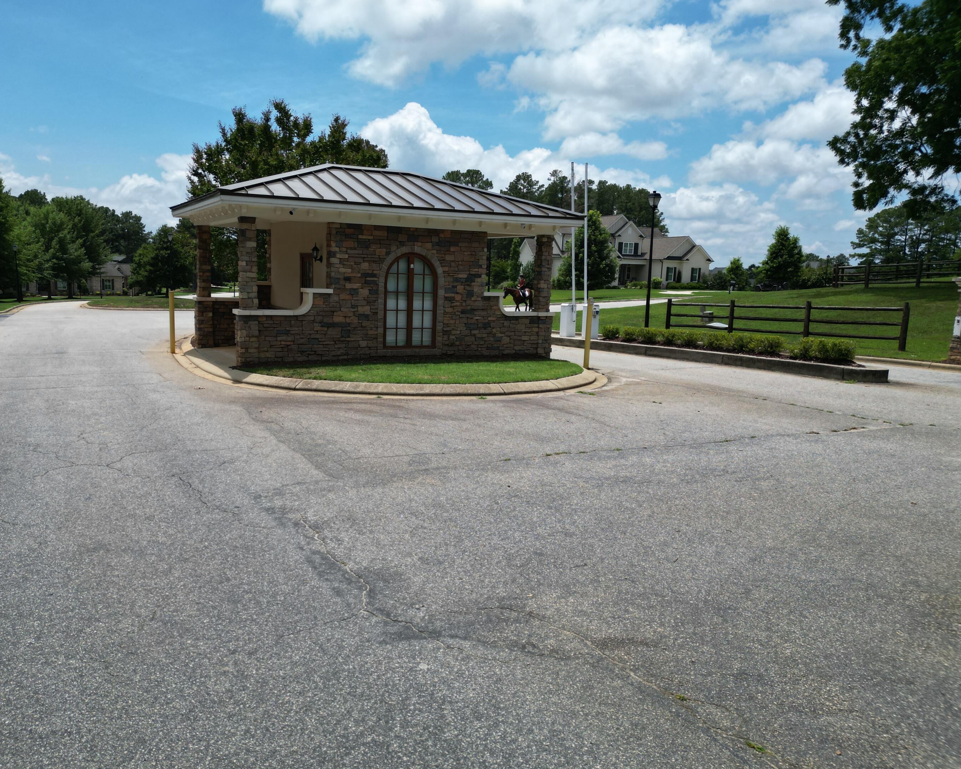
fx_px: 739
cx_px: 429
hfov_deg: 65.9
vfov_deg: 54.9
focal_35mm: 26
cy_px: 382
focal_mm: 6.72
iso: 100
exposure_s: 1/4000
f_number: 1.7
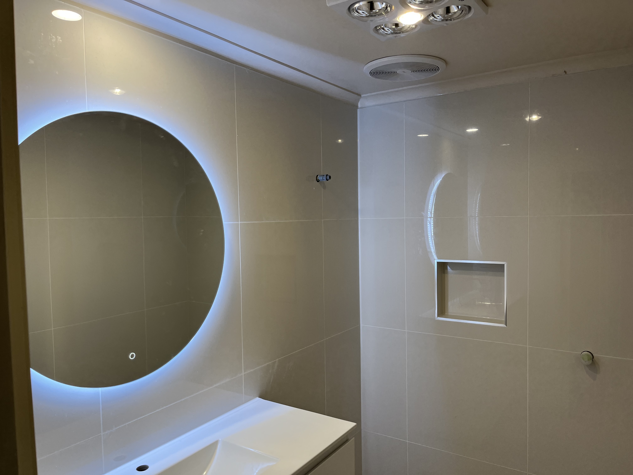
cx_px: 316
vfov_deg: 53.1
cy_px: 238
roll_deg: +0.6
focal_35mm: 26
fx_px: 475
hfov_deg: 67.3
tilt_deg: -3.6
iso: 64
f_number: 1.6
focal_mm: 5.1
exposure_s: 1/100
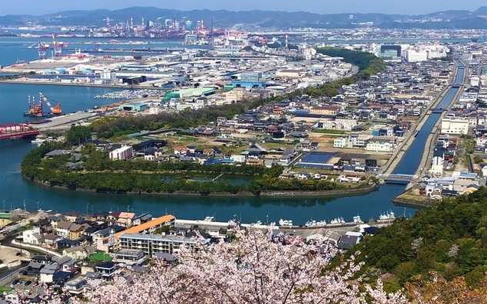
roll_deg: -0.3
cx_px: 289
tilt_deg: -12.1
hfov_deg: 36.2
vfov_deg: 23.0
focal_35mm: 56
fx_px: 743
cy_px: 200
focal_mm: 3.99
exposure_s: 1/2433
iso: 25
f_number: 1.8
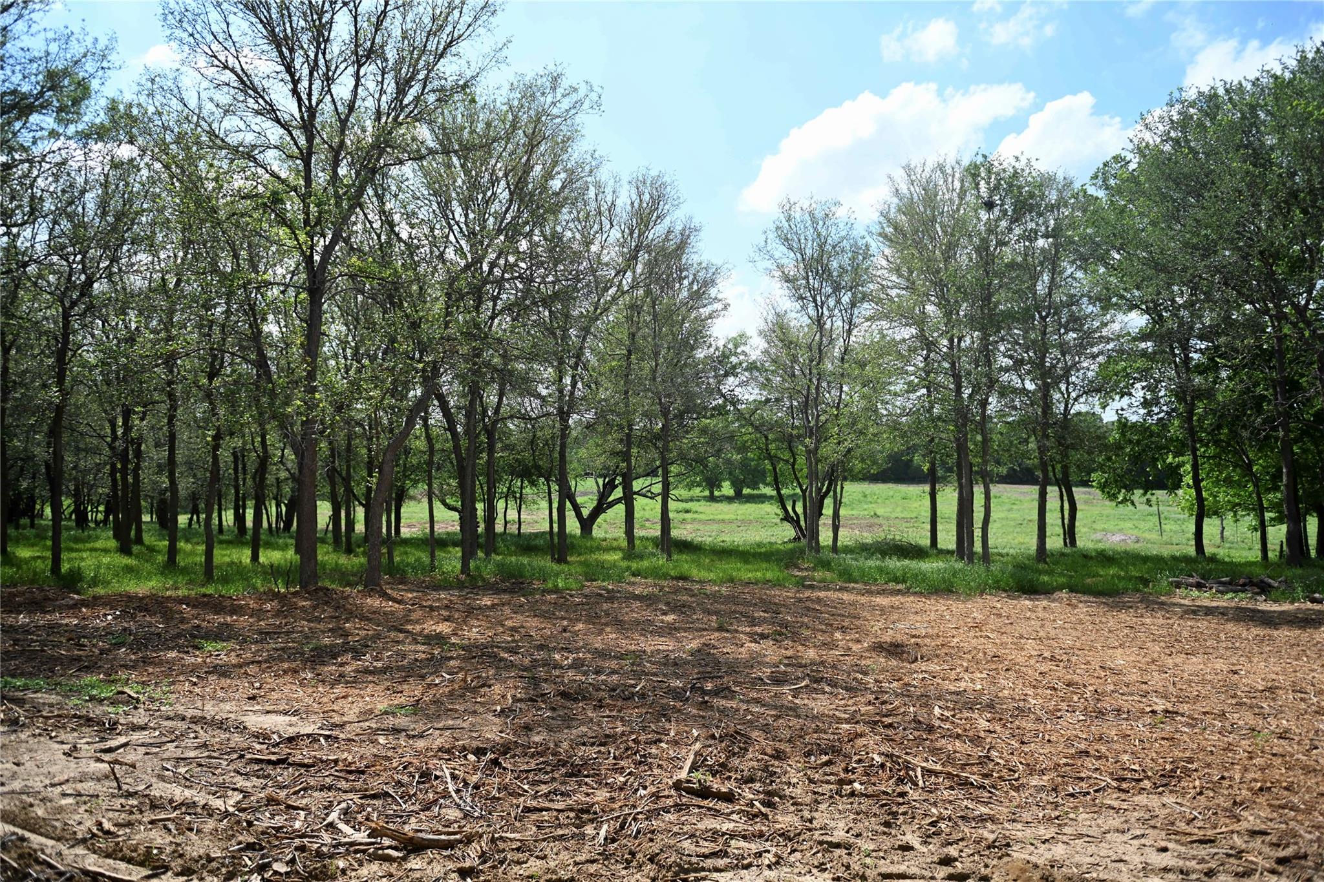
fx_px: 883
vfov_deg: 53.1
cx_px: 662
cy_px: 441
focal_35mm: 24
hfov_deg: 73.7
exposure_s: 1/5000
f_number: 3.2
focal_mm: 24
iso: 320
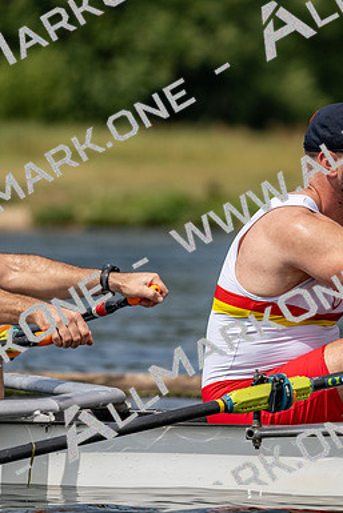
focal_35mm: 541
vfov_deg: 3.8
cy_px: 256
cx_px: 335
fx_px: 7724
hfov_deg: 2.5
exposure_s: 1/1600
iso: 200
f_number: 6.3
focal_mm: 359
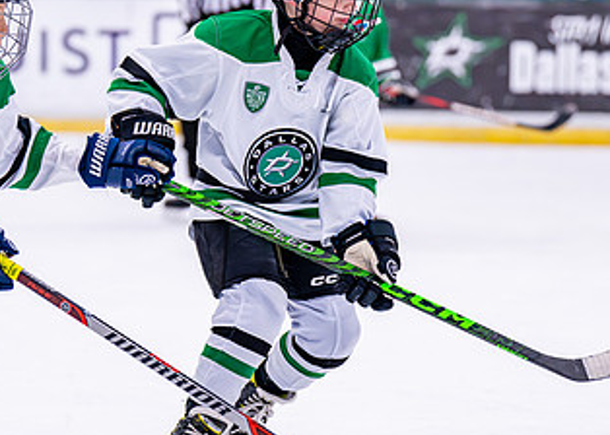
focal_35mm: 238
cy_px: 183
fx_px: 4121
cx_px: 184
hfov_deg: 8.5
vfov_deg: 6.0
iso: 2500
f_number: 2.8
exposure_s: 1/1250
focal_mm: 108
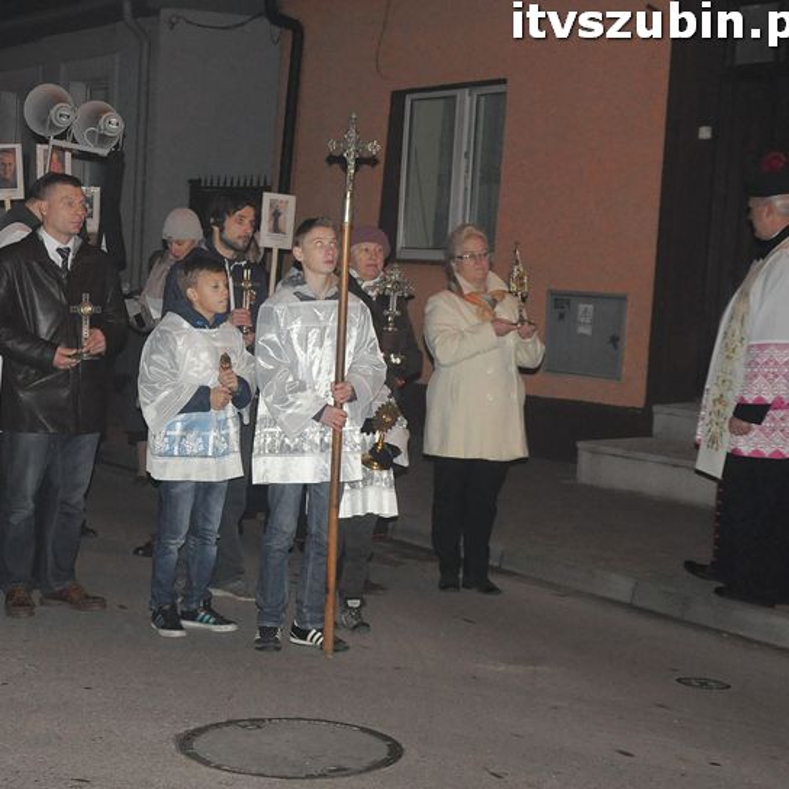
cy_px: 387
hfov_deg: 24.6
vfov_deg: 24.8
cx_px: 222
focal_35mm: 70
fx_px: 1796
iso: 2000
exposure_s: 1/60
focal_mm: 35
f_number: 5
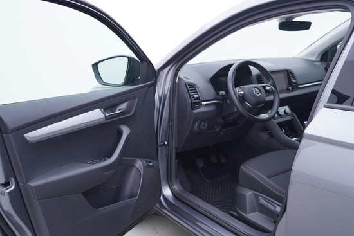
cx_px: 177
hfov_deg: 53.1
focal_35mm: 36
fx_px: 354
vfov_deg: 36.9
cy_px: 118
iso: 125
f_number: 2.8
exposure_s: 1/40
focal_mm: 24
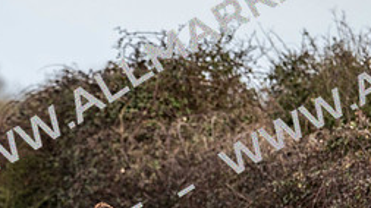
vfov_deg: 1.3
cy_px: 198
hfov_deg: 2.3
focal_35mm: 960
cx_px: 111
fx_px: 9439
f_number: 4.5
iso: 560
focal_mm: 400
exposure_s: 1/1600
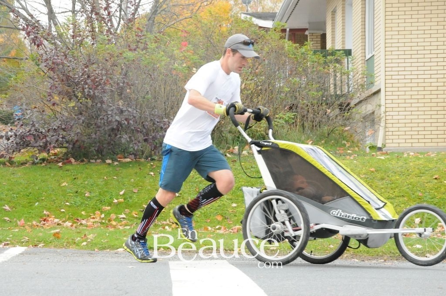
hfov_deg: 17.1
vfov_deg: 11.4
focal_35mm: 120
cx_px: 223
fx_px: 1485
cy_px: 148
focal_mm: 80
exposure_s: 1/400
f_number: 10
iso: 2500
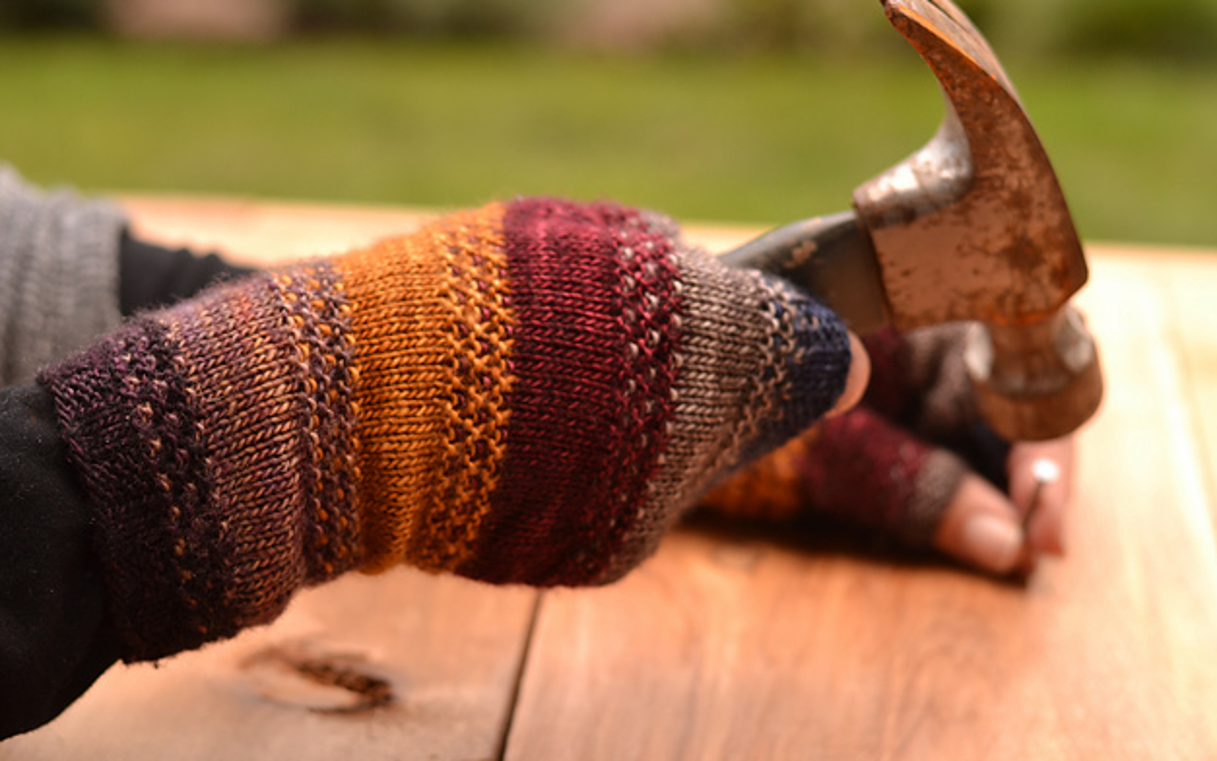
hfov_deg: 26.5
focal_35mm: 78
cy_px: 358
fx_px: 2587
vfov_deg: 16.7
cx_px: 608
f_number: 3.2
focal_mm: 50
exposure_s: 1/125
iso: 200
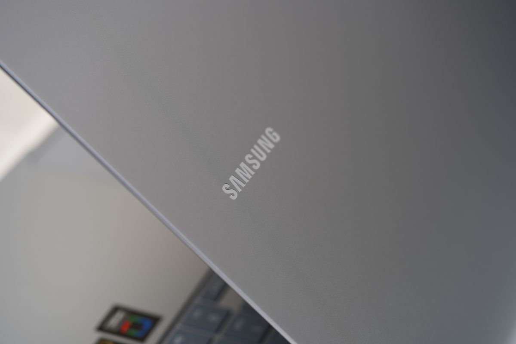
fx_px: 1290
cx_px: 258
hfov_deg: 22.6
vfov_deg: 15.2
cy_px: 172
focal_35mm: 90
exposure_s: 1/160
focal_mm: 90
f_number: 4
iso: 125
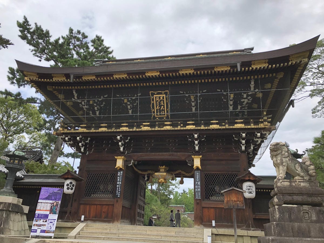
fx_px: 271
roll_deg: -3.3
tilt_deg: +22.9
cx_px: 162
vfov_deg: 48.2
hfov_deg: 61.7
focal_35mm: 29
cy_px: 122
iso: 20
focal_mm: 3.99
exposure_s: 1/759
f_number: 1.8
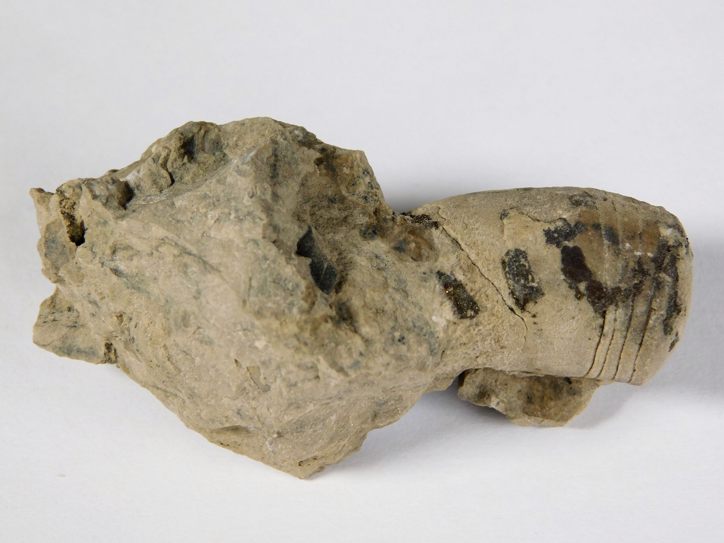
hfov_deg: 27.4
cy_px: 272
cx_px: 362
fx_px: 1485
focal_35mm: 71
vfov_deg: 20.7
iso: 125
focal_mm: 12.6
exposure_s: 1/200
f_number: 4.3
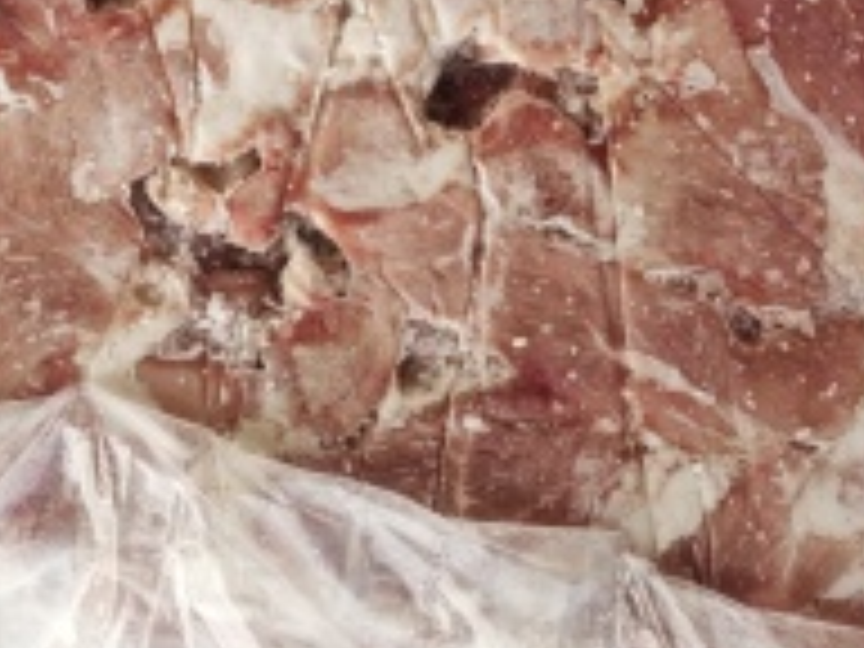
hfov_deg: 19.4
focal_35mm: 96
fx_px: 2396
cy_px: -220
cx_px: -148
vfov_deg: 14.7
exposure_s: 1/100
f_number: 1.62
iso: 50
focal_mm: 6.55
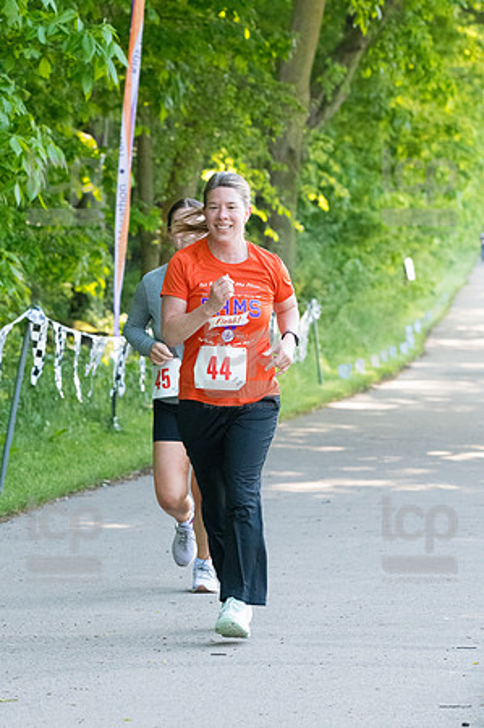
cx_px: 242
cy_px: 364
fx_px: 3941
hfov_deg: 7.0
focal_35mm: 195
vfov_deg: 10.6
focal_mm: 130
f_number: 5.6
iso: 4000
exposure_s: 1/1600
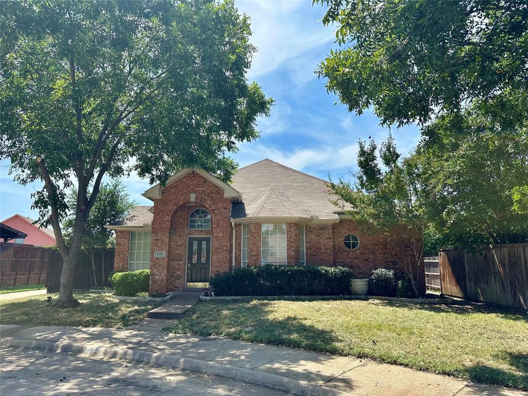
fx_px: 366
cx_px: 264
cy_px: 198
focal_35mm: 24
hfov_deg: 71.6
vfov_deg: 56.8
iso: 80
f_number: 1.78
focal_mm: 6.86
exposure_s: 1/3472
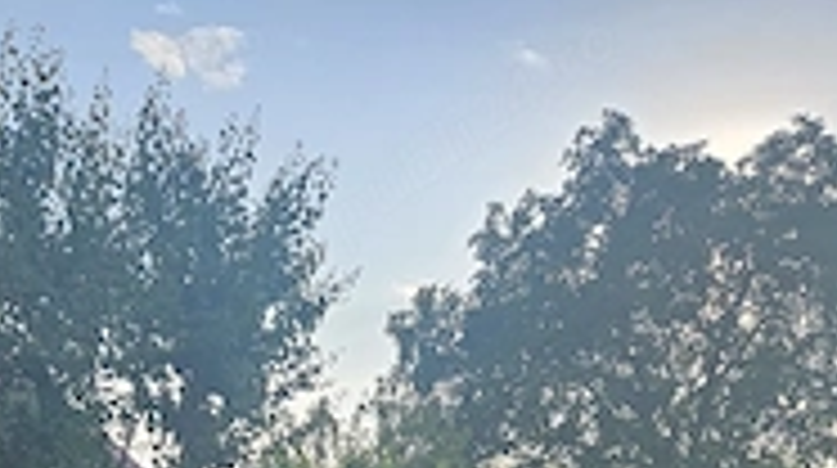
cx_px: 212
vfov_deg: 17.3
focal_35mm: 54
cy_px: 886
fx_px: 1197
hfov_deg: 37.6
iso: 25
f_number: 1.8
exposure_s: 1/1000
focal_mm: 5.4
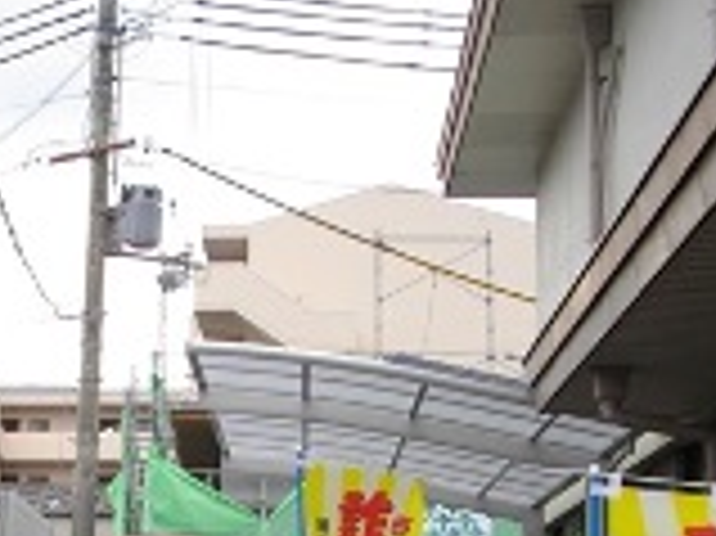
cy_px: 649
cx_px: 50
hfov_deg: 21.2
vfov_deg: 15.8
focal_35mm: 90
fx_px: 1860
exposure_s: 1/200
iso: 100
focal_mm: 5.7
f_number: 2.9
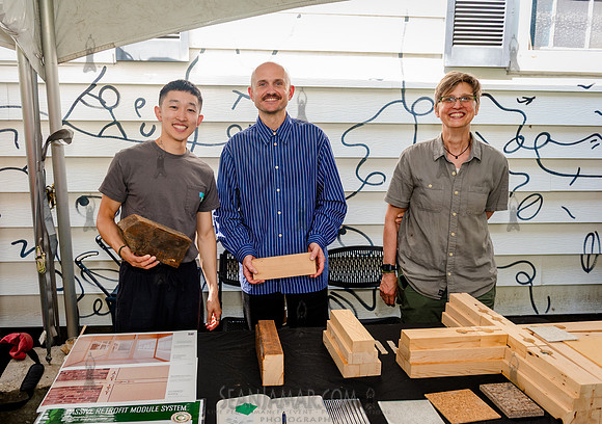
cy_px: 225
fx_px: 524
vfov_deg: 43.9
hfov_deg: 59.5
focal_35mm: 31
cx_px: 265
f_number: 3.2
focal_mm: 27
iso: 400
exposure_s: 1/250
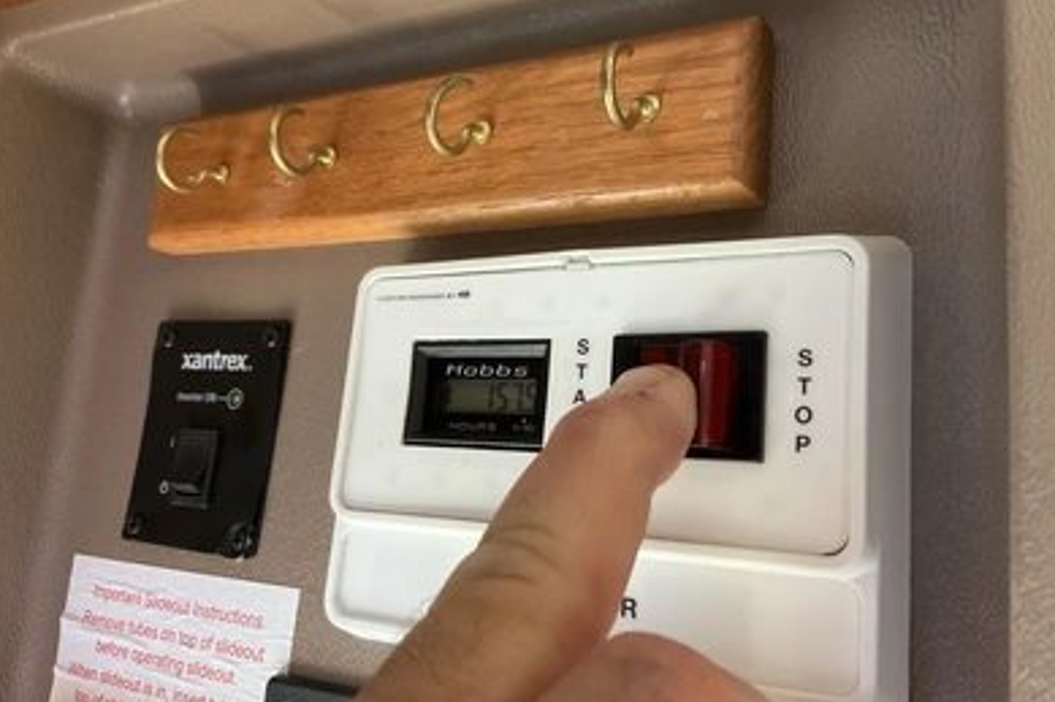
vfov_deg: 42.3
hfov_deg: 60.3
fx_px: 908
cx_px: 526
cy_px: 333
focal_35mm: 31
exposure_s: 1/60
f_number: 1.8
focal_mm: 3
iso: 250
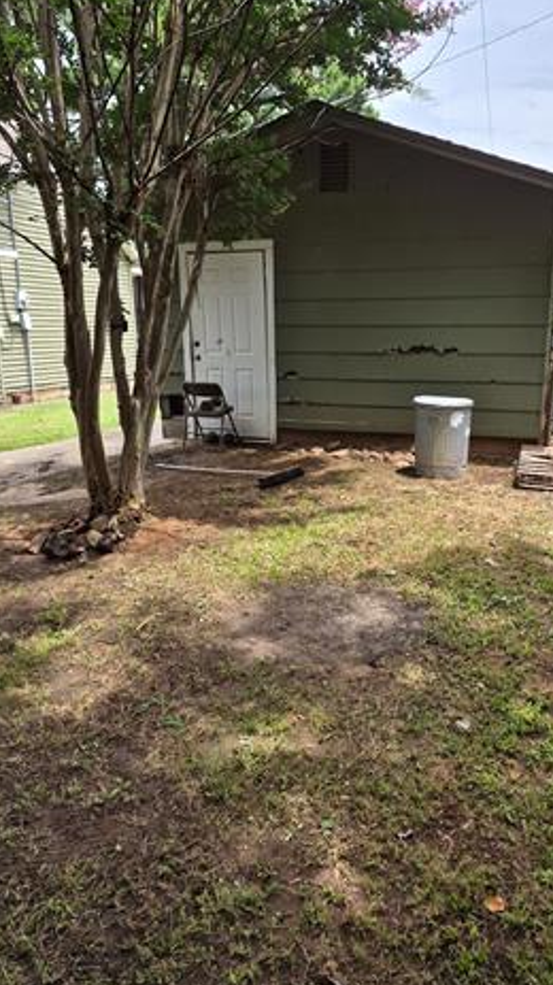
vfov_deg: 71.9
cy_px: 485
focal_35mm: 26
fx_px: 679
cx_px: 330
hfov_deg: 44.1
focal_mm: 5.4
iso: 80
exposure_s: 1/5120
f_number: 1.8
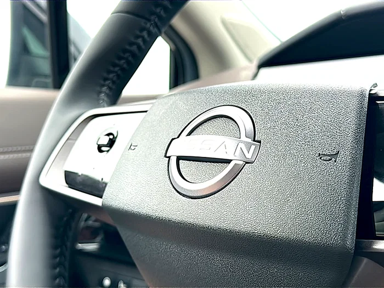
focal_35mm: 41
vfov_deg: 35.1
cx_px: 192
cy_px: 144
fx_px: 455
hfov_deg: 45.8
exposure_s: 1/527
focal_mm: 6.86
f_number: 1.78
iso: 80
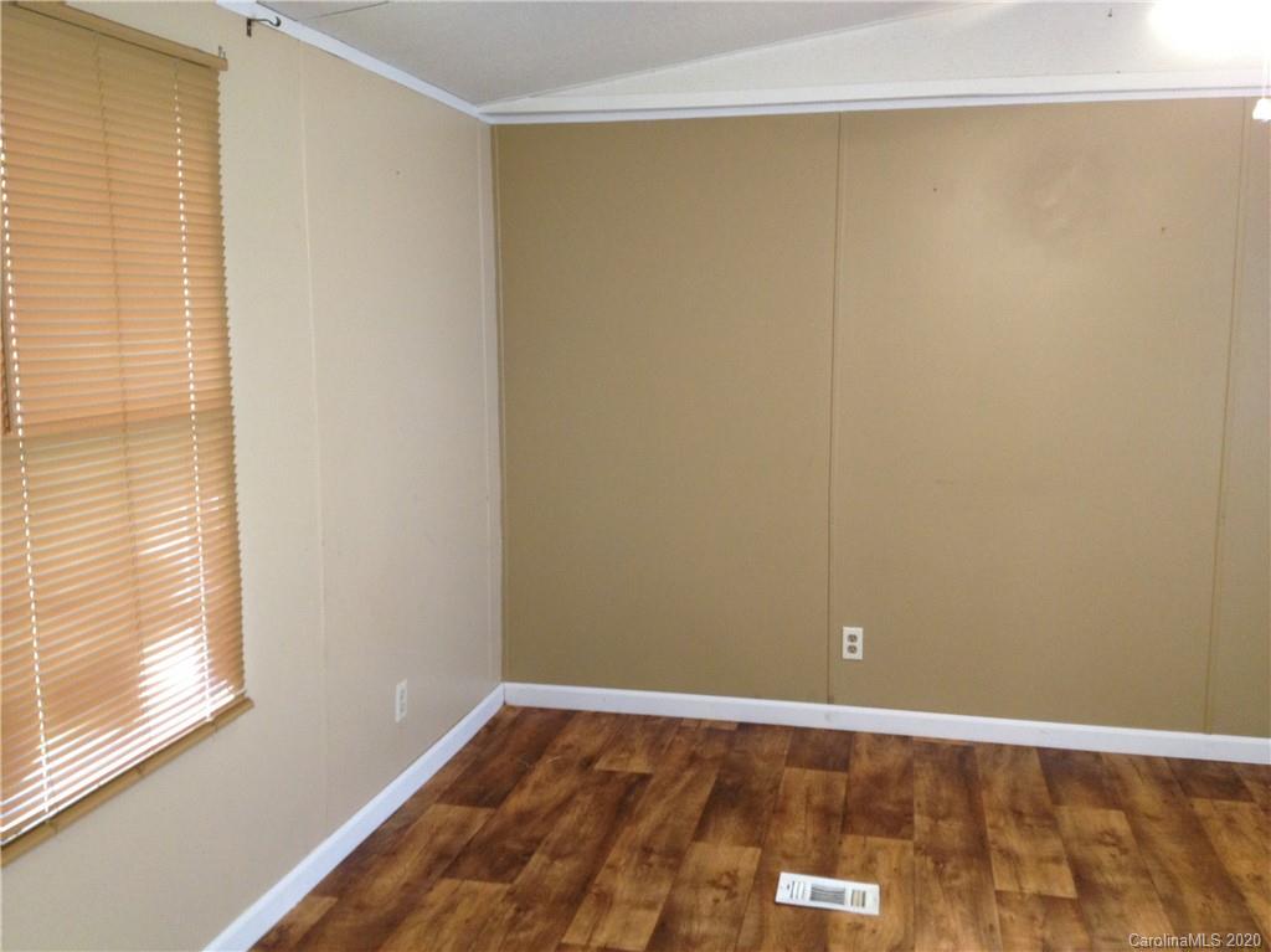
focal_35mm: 35
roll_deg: -0.4
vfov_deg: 40.7
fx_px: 1284
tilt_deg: -10.0
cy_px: 476
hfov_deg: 52.6
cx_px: 636
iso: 125
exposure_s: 1/20
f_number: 2.4
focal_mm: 4.28
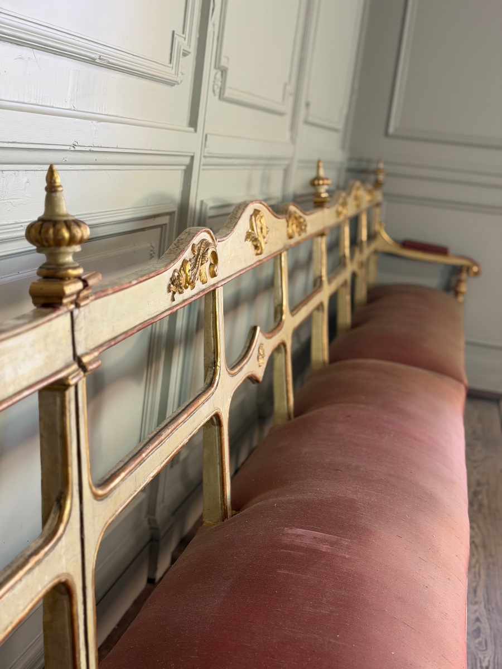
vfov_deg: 39.7
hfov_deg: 30.3
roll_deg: -6.4
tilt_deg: -12.5
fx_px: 928
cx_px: 251
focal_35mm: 48
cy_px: 334
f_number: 1.78
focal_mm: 6.76
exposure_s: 1/50
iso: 160
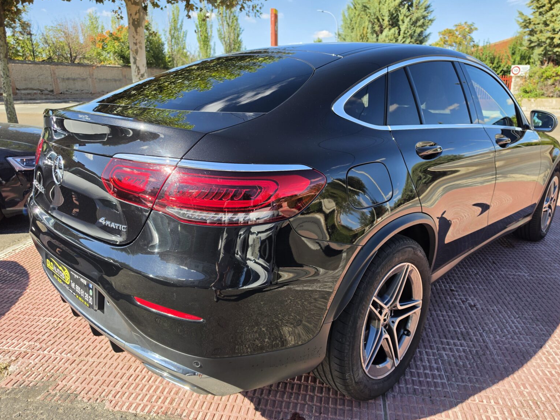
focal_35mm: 24
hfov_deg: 71.6
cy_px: 208
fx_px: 388
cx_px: 290
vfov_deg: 56.8
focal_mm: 6.5
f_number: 1.4
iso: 64
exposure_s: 1/3100
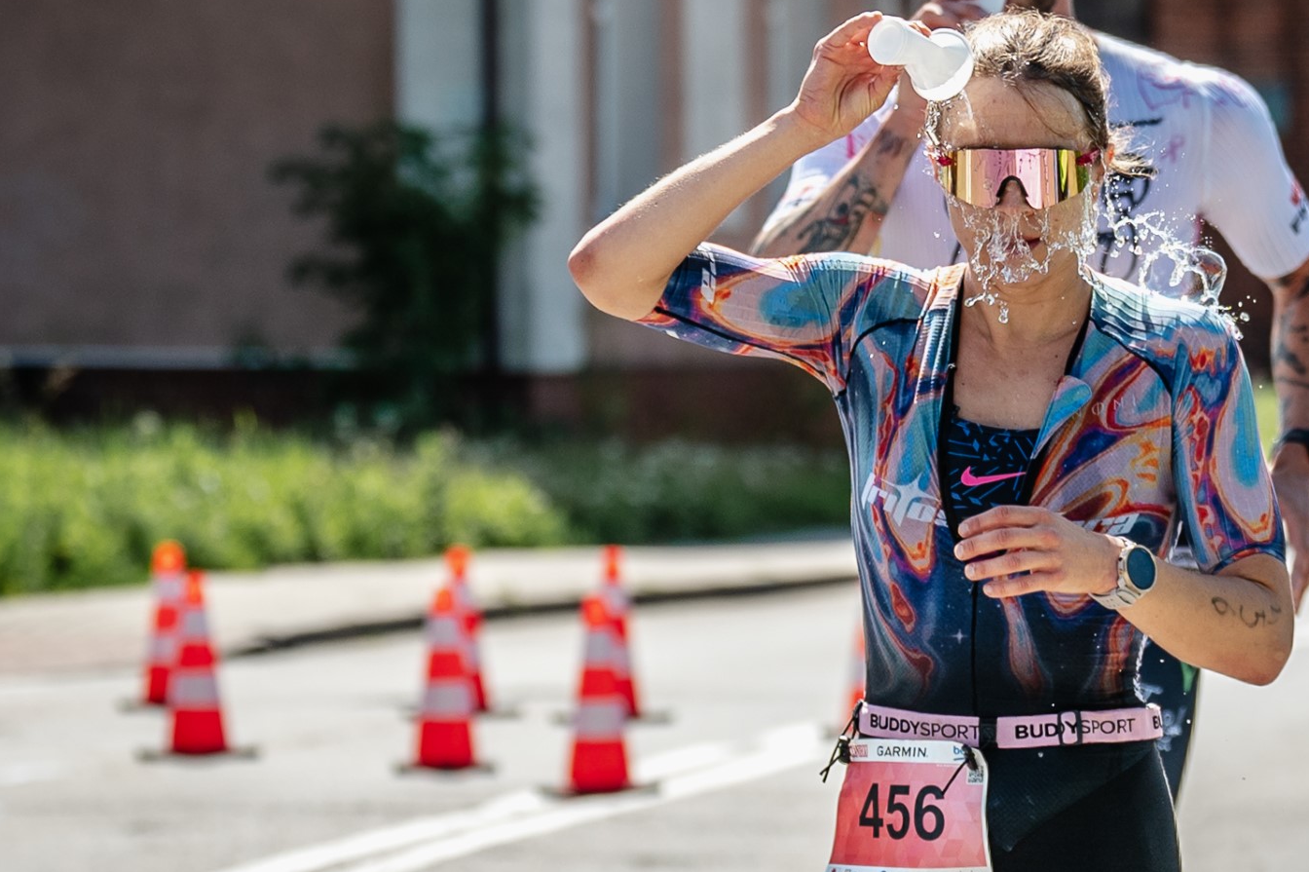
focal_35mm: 295
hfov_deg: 7.0
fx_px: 10722
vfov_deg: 4.7
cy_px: 443
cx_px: 1298
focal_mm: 79
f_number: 2.8
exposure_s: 1/1600
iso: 125
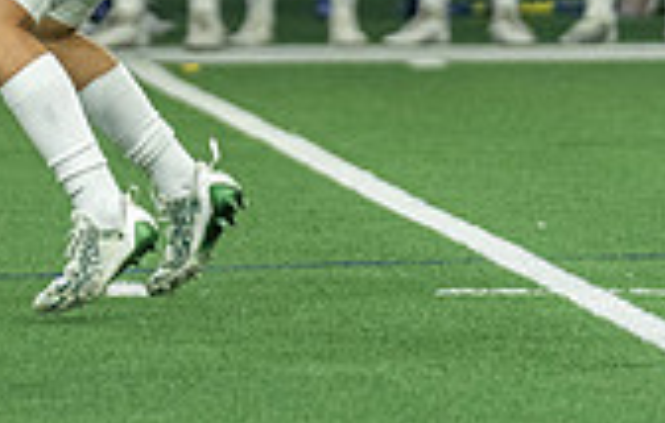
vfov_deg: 1.5
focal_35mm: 887
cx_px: 63
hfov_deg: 2.4
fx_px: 16162
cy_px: -72
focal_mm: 200
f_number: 2.8
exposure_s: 1/500
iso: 2000
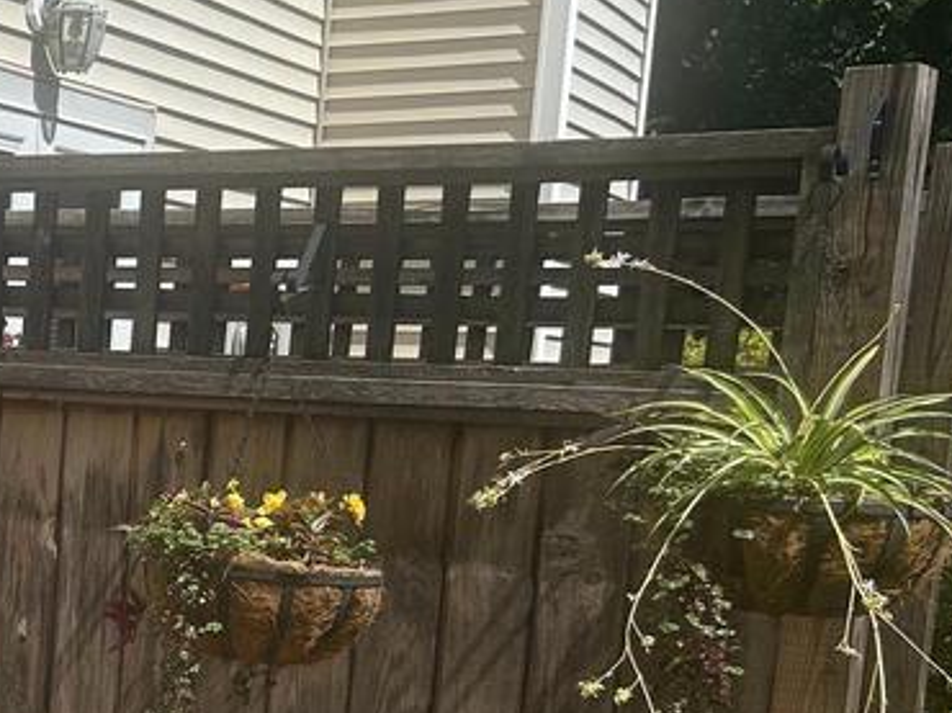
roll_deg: -1.6
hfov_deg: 23.8
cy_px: 664
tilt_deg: -8.3
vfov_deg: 20.0
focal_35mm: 72
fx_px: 1979
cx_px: -286
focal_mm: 5.7
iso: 50
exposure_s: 1/7463
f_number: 1.5
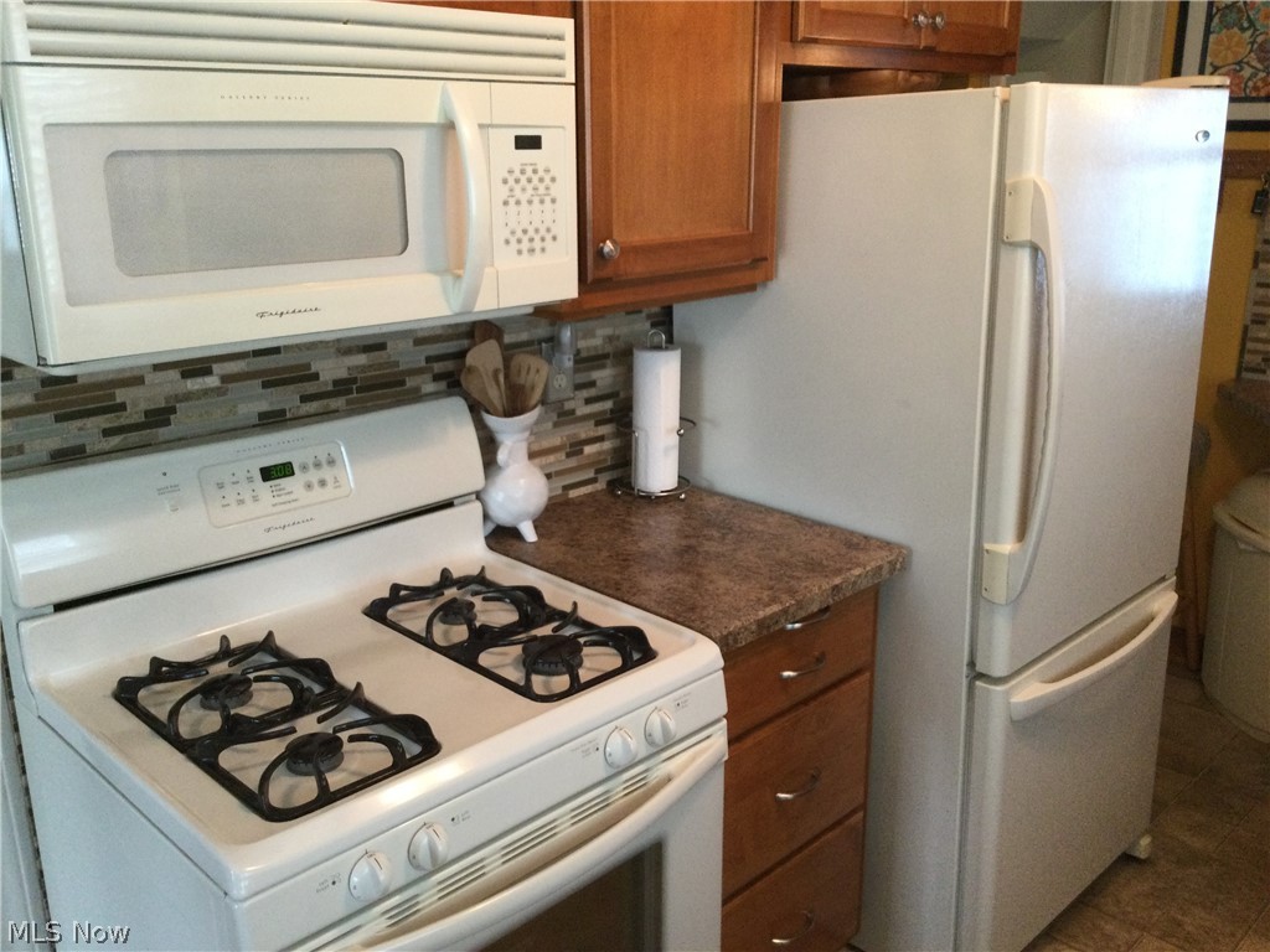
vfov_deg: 45.4
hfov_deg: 58.4
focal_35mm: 31
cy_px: 476
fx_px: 1137
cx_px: 635
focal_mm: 3.3
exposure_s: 1/30
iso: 125
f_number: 2.4
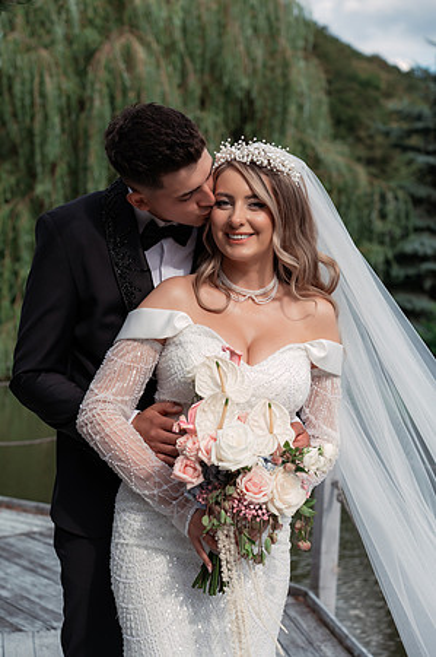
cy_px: 328
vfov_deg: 27.0
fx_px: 1366
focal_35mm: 75
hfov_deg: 18.1
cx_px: 218
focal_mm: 75
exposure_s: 1/500
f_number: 5
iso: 160
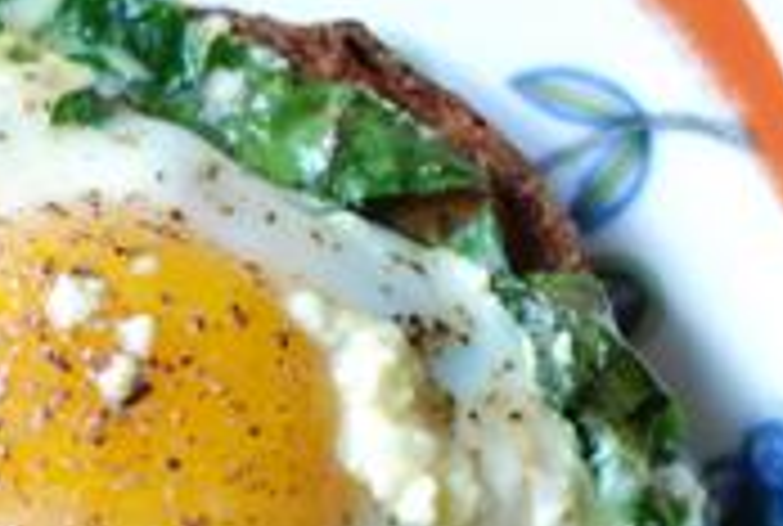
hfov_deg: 7.9
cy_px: 459
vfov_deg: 5.4
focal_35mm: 258
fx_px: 5626
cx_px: -72
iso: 800
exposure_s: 1/200
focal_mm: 50
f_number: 2.5
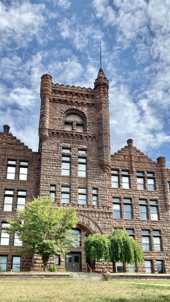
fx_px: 232
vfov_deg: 66.1
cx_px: 69
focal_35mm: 29
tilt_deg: +27.5
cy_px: 150
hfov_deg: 40.0
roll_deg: +0.7
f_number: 1.8
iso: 32
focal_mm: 4.25
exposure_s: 1/3125
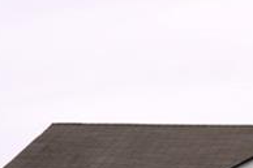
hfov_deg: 7.9
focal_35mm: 254
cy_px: 388
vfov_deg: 5.2
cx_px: 429
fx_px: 1784
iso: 100
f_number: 8
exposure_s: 1/250
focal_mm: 32
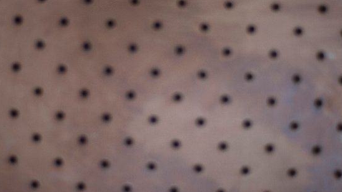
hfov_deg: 23.1
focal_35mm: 92
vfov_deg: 13.2
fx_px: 835
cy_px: 74
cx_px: 147
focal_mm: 50
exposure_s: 1/80
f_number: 1.4
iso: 100
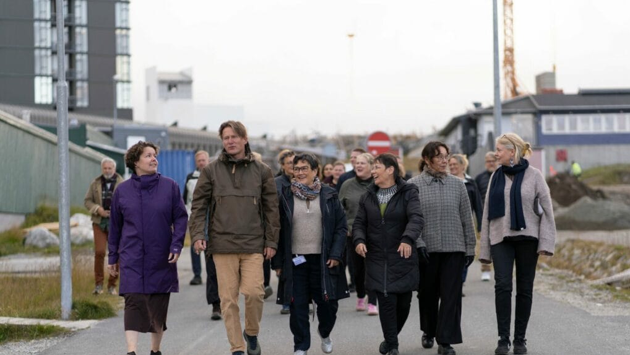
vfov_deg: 12.2
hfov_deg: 21.6
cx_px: 328
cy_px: 228
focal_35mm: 99
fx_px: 1654
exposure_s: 1/1250
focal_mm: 85
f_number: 2
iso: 160
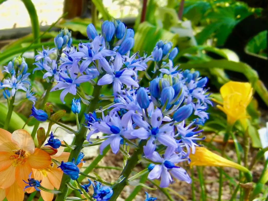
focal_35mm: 30
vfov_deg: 46.8
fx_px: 232
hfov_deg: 60.0
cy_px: 100
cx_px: 134
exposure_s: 1/170
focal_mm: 5.4
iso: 160
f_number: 3.5
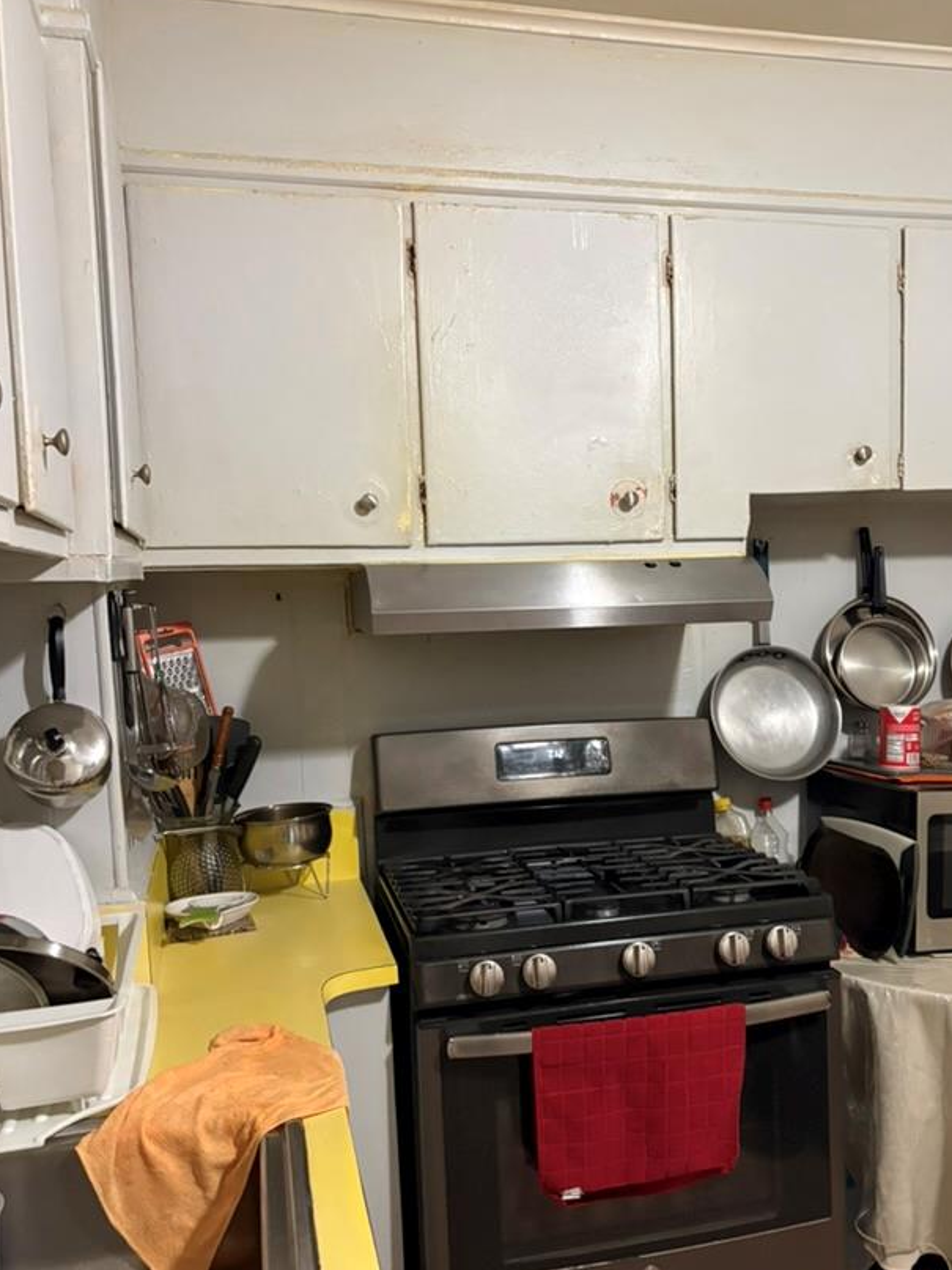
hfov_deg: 42.6
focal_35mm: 33
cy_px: 691
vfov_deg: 55.3
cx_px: 595
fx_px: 1210
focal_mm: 5.96
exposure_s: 1/40
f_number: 1.6
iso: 400
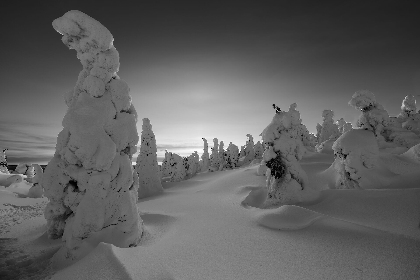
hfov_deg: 104.3
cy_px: 140
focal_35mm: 14
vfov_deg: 81.2
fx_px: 163
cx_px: 210
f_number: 5.6
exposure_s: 1/125
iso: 64
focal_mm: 14
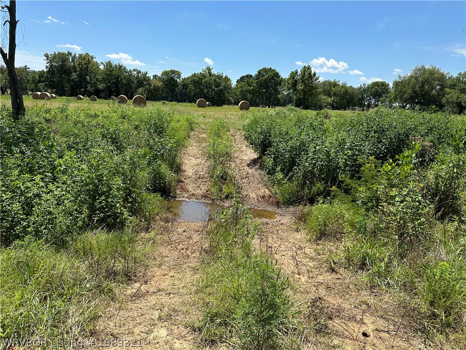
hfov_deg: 71.6
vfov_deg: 56.8
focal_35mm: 24
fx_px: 323
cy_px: 175
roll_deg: -2.0
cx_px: 233
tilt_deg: -12.9
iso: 80
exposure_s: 1/3717
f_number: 1.78
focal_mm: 6.86
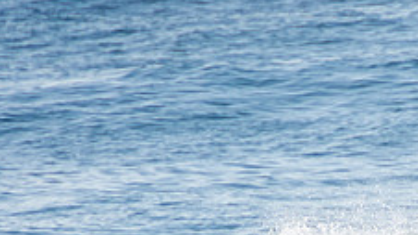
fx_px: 17874
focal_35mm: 1613
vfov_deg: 0.8
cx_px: 440
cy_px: 323
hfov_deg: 1.3
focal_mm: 400
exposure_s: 1/2000
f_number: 5.6
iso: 200
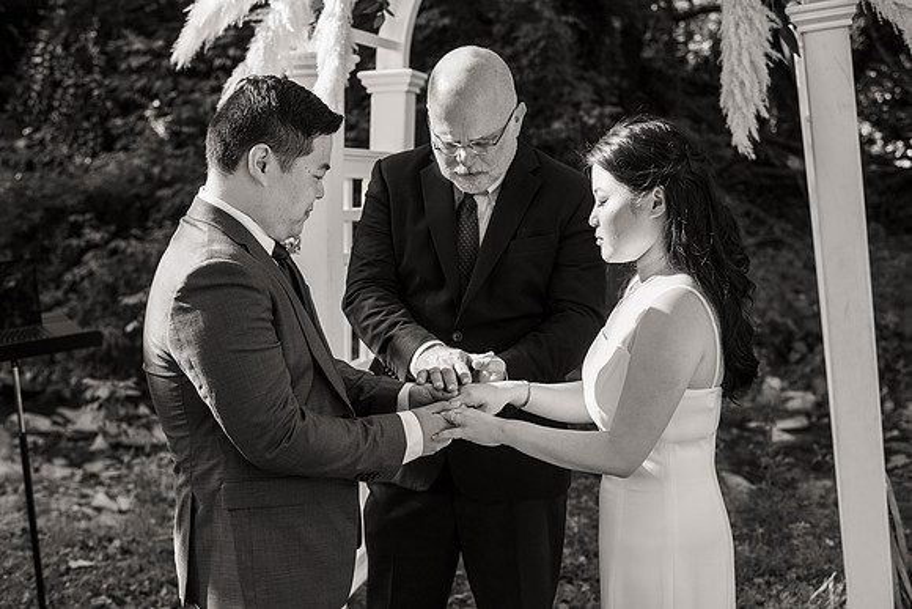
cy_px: 304
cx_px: 456
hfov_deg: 39.6
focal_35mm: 50
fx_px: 1267
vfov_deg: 27.0
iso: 1000
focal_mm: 50
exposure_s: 1/1000
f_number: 4
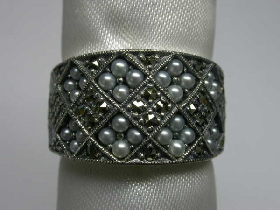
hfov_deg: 23.0
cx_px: 140
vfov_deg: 17.4
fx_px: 688
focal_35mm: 85
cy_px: 105
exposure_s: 1/29
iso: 100
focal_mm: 17.7
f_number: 7.4
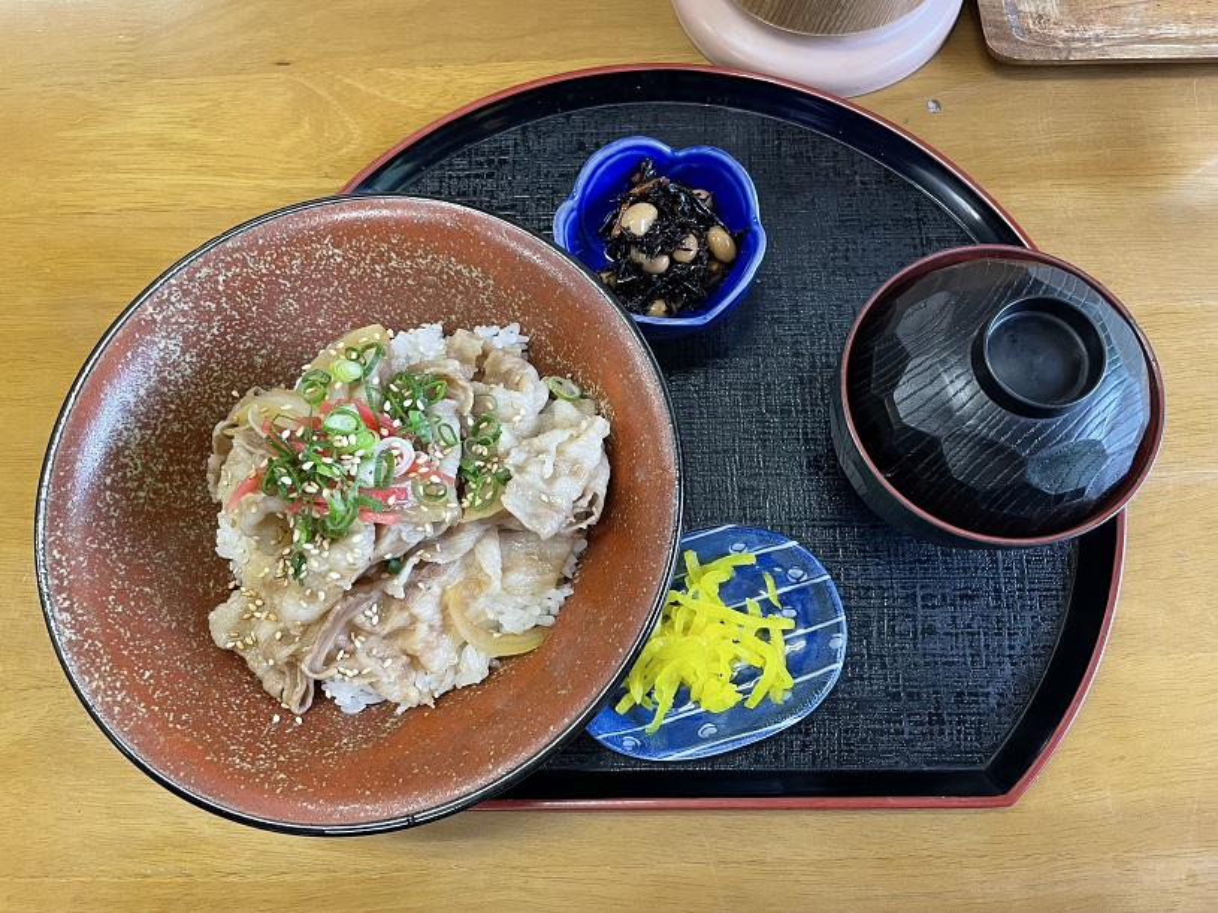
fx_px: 915
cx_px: 609
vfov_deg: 53.1
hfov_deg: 67.3
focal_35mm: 26
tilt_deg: -74.9
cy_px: 456
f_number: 1.6
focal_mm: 4.2
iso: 160
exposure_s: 1/60
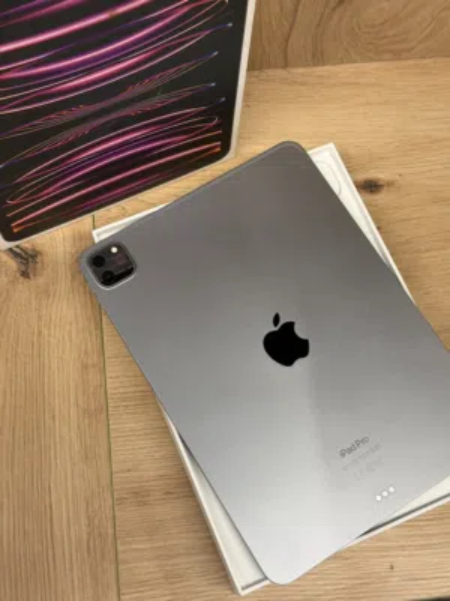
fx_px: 832
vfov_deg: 39.7
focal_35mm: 48
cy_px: 300
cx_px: 225
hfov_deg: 30.3
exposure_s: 1/50
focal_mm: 6.76
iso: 125
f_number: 1.78
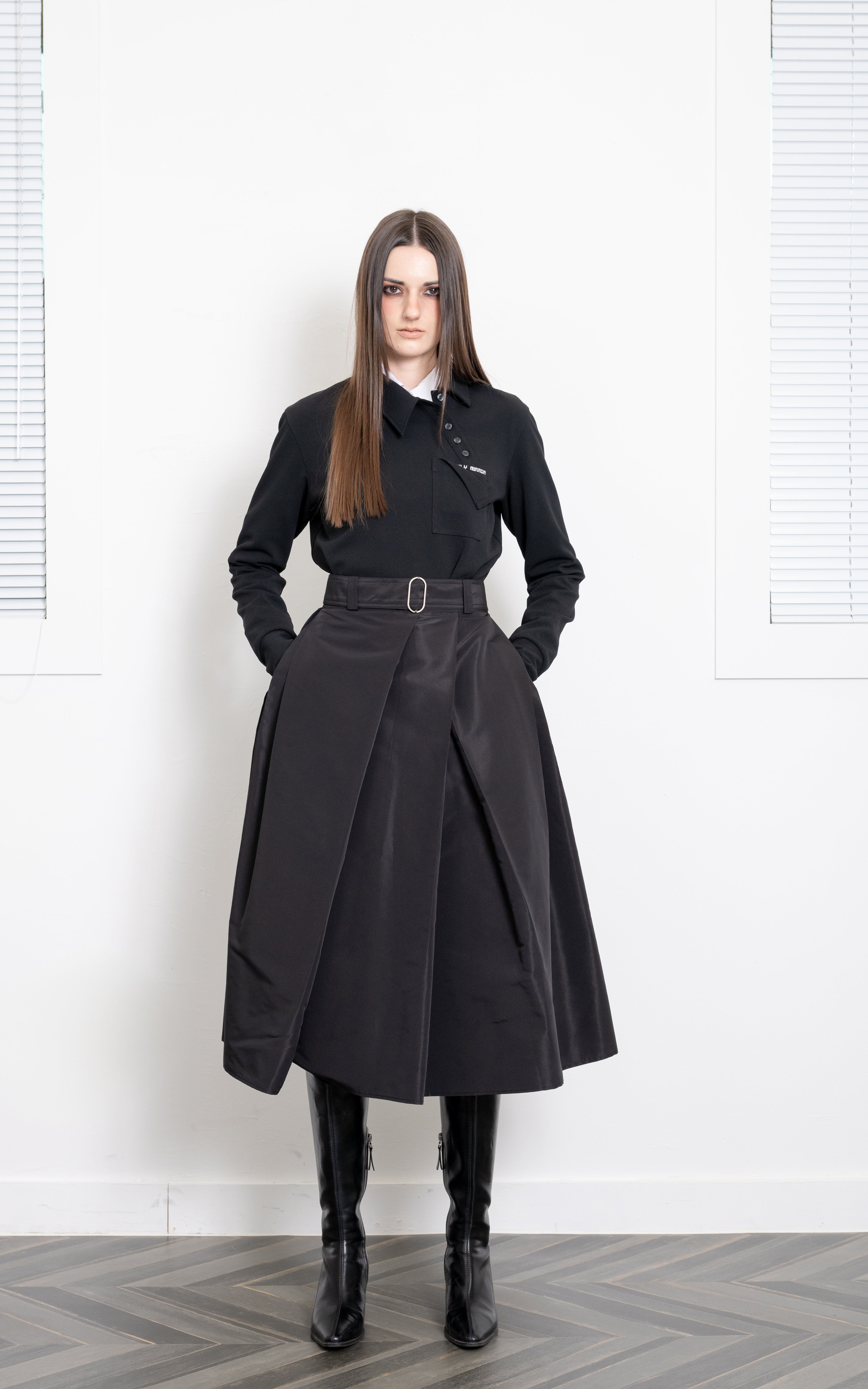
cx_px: 431
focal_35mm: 55
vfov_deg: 36.9
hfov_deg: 23.6
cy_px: 702
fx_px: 2082
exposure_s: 1/125
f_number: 6.3
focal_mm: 53
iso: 250
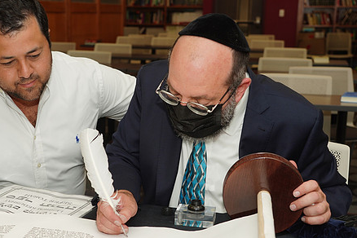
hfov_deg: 34.8
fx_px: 565
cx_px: 130
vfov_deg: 23.8
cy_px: 131
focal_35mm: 57
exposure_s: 1/80
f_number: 5.6
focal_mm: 43
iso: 320
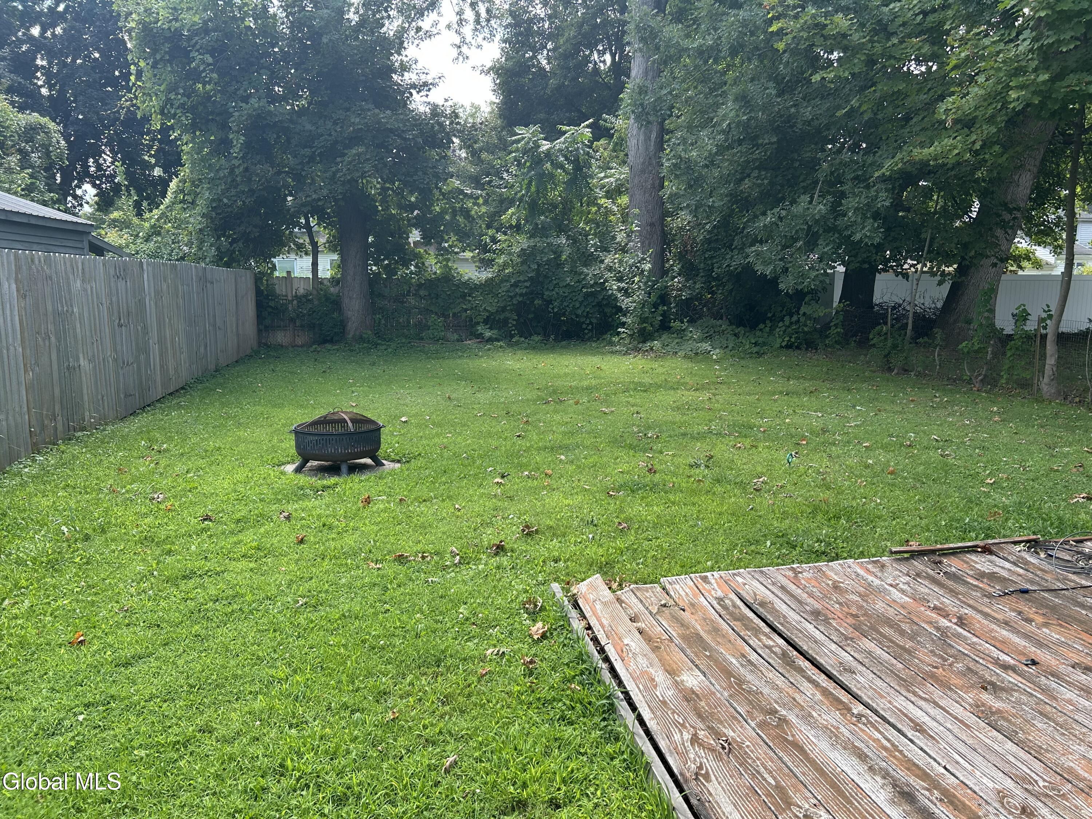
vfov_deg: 53.1
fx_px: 820
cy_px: 410
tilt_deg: -7.9
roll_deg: +0.3
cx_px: 546
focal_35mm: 26
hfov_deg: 67.3
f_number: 1.5
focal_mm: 5.7
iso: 50
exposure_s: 1/803
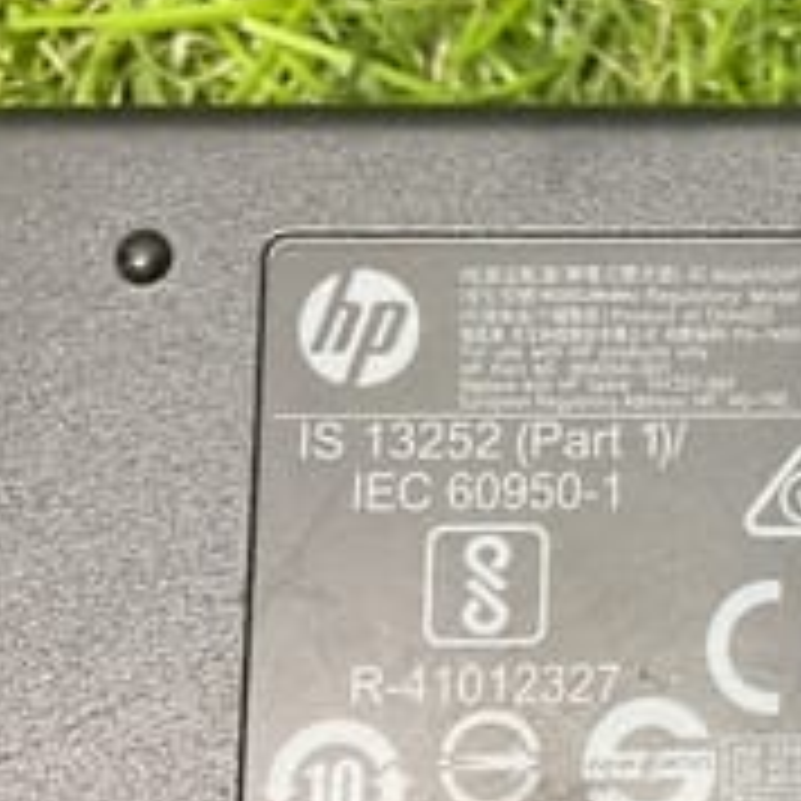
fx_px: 1885
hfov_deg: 22.1
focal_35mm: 72
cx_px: 968
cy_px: 421
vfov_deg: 24.0
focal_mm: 3
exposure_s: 1/60
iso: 250
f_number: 1.8
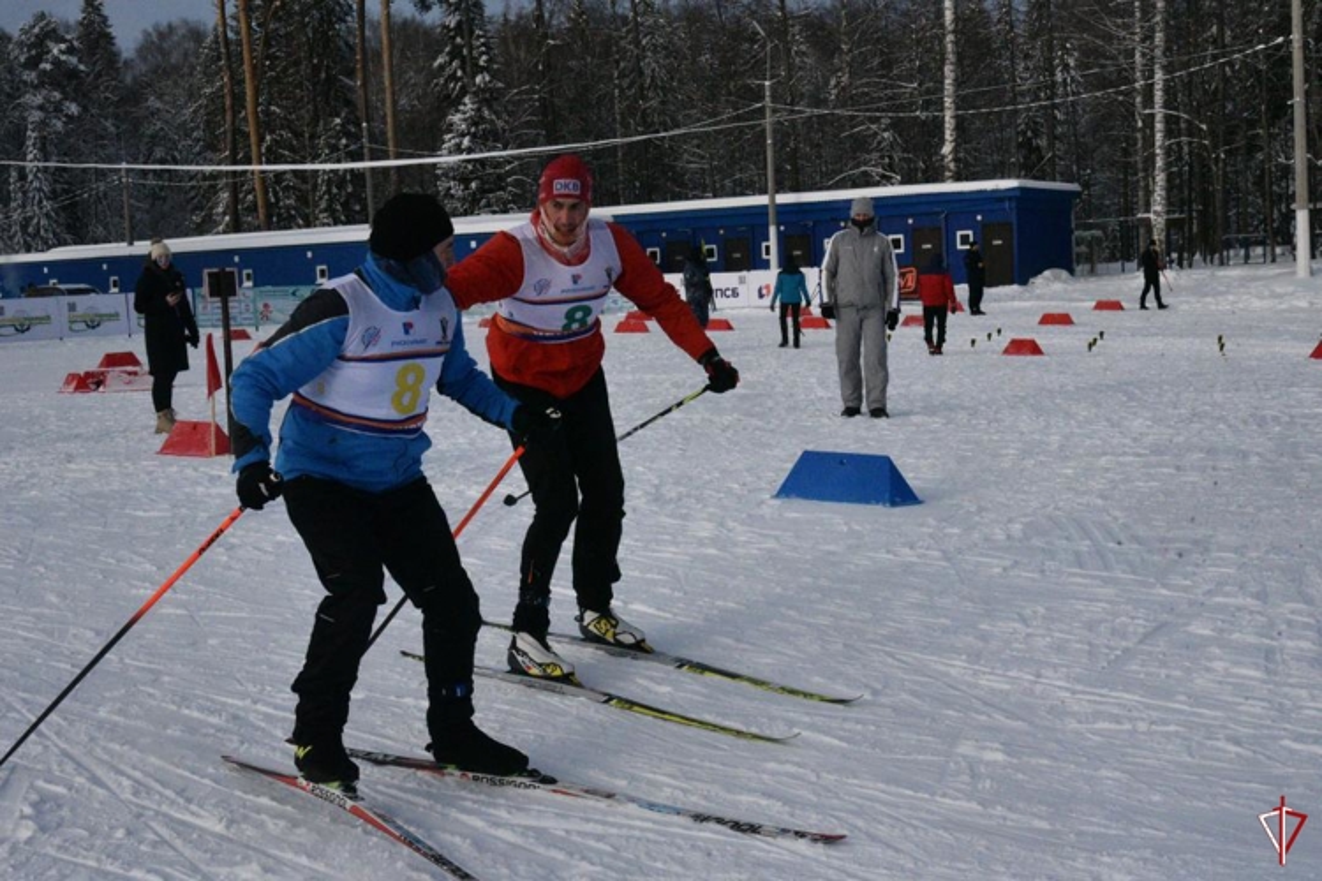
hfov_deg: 42.7
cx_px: 661
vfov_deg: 29.2
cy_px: 440
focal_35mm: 46
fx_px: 1689
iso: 12800
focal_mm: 46
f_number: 22
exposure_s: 1/4000
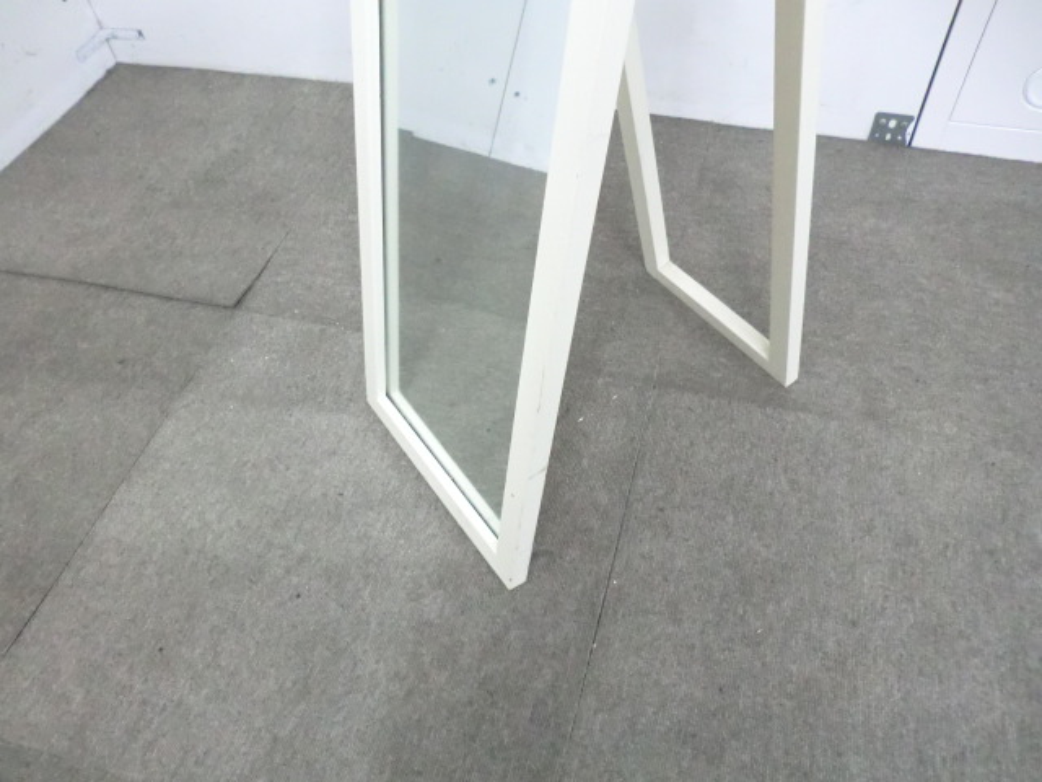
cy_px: 391
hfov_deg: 65.3
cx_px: 521
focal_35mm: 27
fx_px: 813
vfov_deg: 51.4
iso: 800
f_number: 3.2
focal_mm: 4.9
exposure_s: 1/40
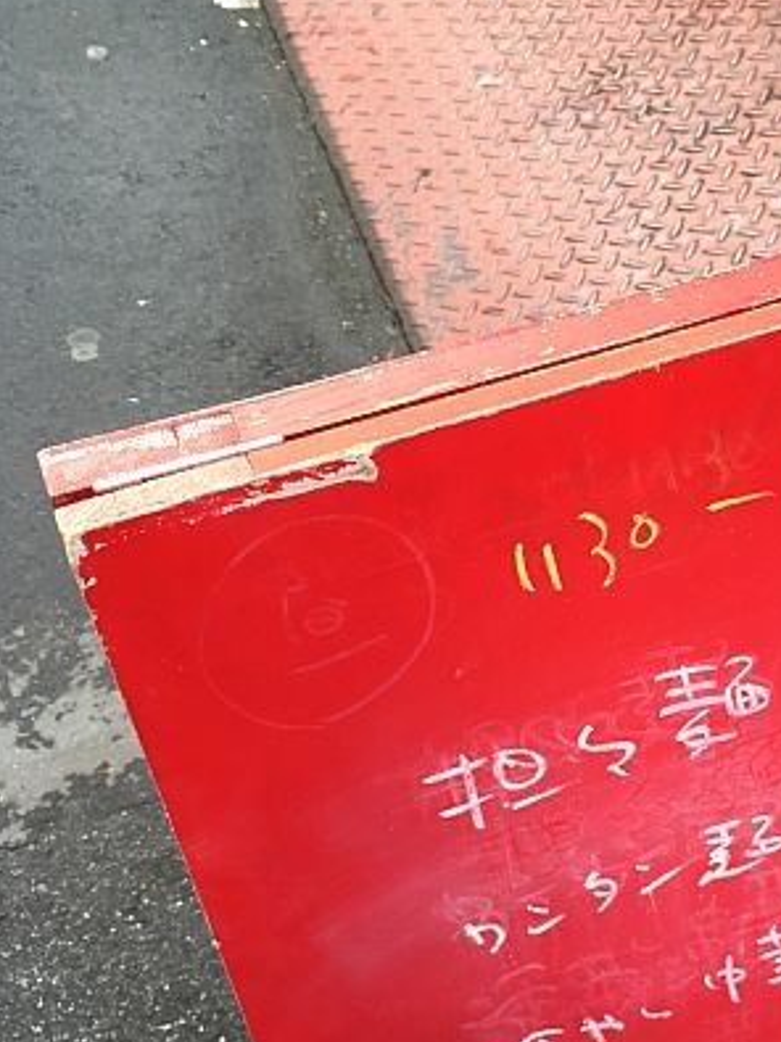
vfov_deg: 38.4
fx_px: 1475
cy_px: 719
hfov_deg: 29.2
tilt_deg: -52.0
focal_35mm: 49
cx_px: 588
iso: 40
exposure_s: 1/60
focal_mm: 4.15
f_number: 2.2
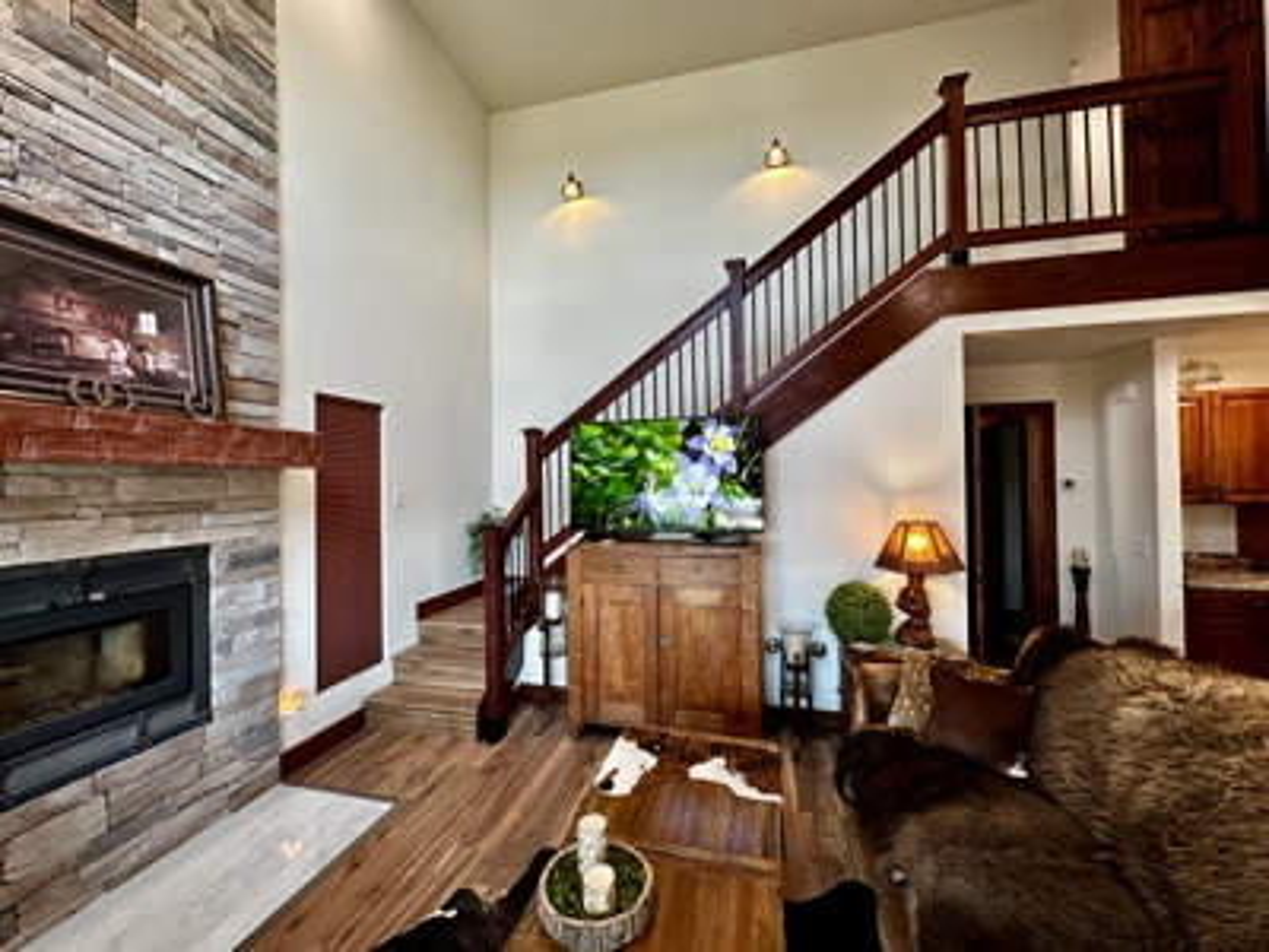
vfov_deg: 85.7
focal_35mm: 14
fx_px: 513
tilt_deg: +1.0
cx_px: 634
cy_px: 476
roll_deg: +0.8
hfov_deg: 102.1
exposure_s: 1/120
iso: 200
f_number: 2.2
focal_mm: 2.22
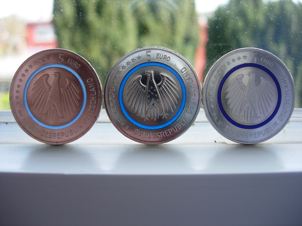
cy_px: 113
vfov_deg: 37.7
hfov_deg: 49.0
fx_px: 332
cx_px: 151
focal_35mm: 38
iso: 64
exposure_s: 1/203
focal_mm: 7.8
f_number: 2.8
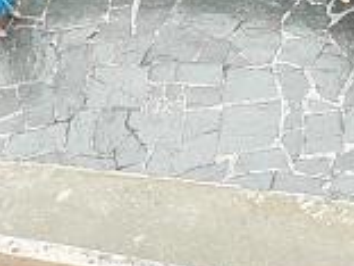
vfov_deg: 7.8
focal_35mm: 185
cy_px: -221
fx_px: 1892
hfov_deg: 10.6
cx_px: 340
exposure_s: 1/100
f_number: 3.6
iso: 80
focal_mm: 6
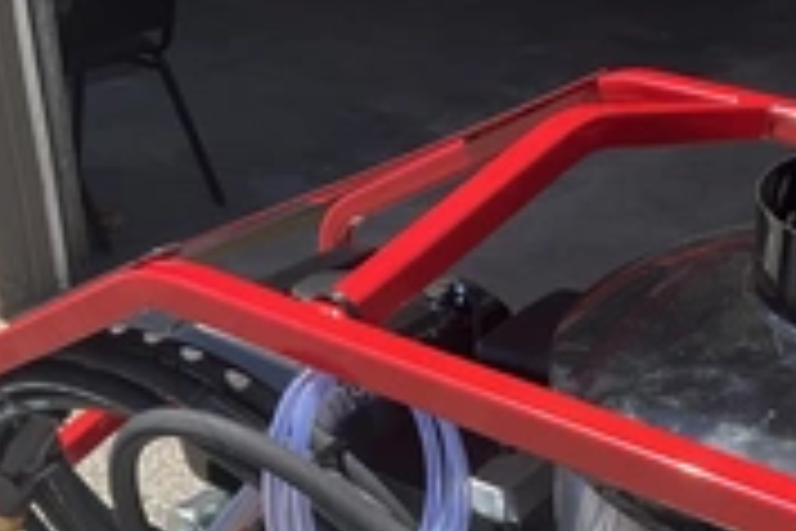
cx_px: 589
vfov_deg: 19.4
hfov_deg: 29.2
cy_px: 536
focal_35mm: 68
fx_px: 1503
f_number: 1.8
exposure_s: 1/944
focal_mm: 3
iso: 25
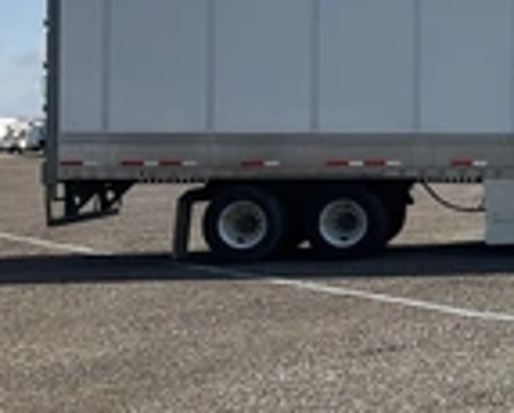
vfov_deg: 19.3
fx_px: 1204
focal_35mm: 79
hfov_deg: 21.4
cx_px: 697
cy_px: 101
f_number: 1.8
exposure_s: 1/2667
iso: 25
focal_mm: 3
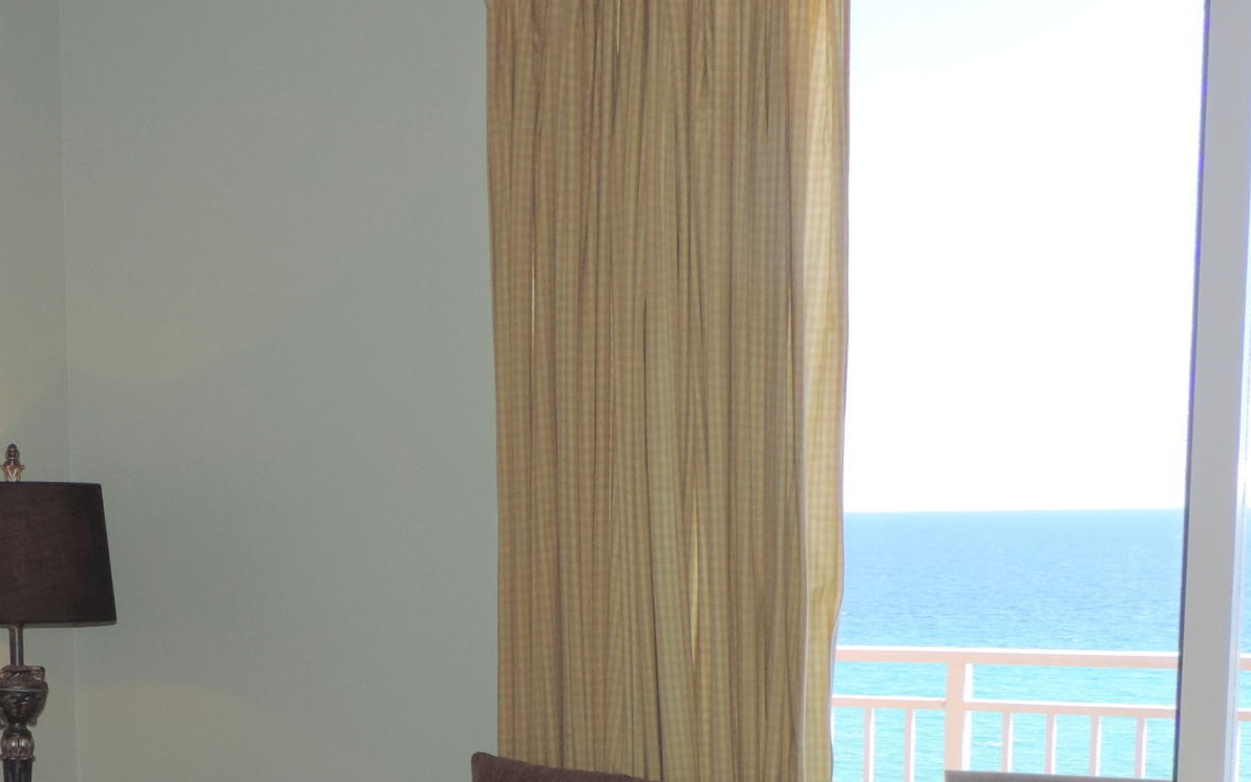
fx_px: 2182
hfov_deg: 31.4
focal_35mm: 64
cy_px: 847
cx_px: 294
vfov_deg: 19.5
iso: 80
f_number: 3
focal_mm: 4.3
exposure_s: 1/160
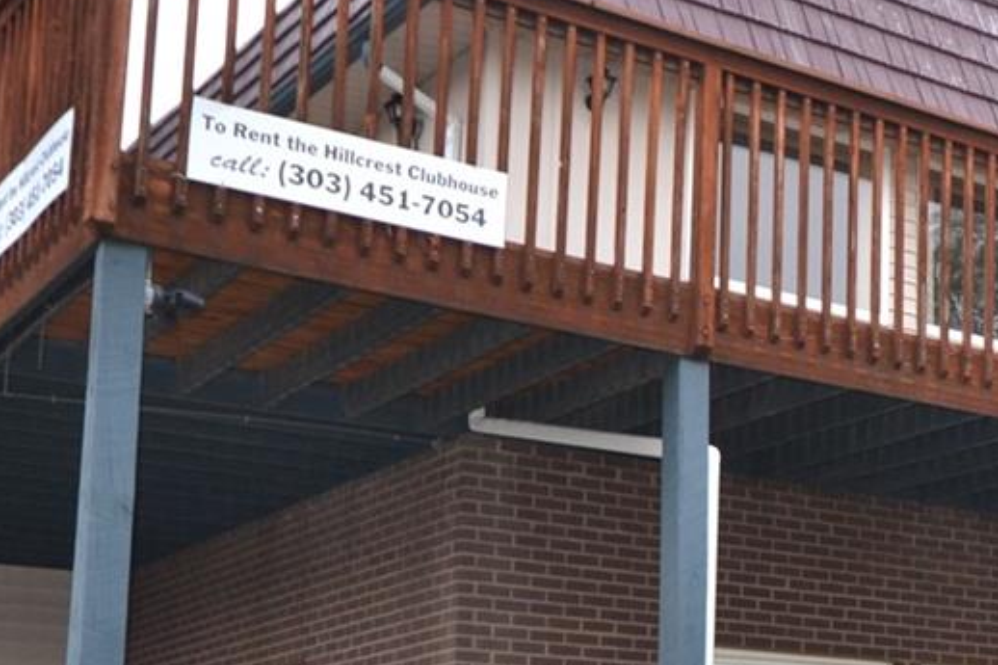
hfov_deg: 26.9
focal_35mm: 70
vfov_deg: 19.4
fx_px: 1927
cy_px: 534
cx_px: 1069
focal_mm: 15
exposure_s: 1/80
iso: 400
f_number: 5
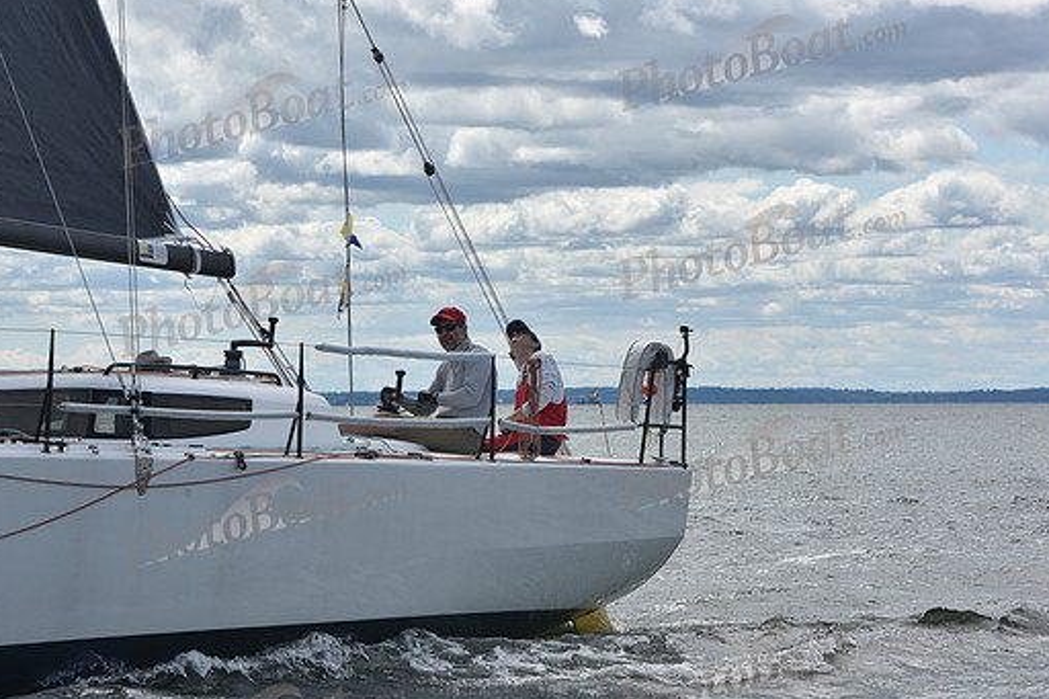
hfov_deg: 13.4
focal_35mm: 153
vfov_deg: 9.0
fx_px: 4457
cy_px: 382
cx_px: 514
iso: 250
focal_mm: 135
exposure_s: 1/800
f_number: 10
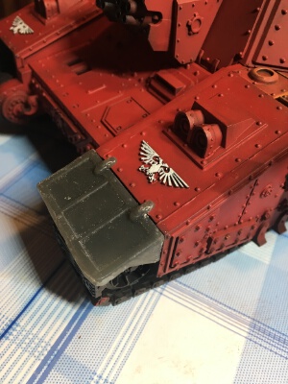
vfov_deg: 61.7
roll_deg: -3.9
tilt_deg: -44.8
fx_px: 322
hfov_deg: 48.2
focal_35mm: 29
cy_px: 192
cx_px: 144
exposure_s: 1/33
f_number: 2.2
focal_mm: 4.15
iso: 100
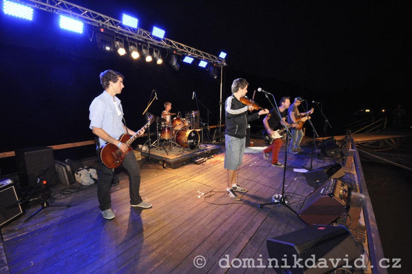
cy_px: 137
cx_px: 206
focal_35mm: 15
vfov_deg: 77.2
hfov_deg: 100.5
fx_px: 171
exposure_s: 1/15
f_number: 8
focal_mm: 10
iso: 2000
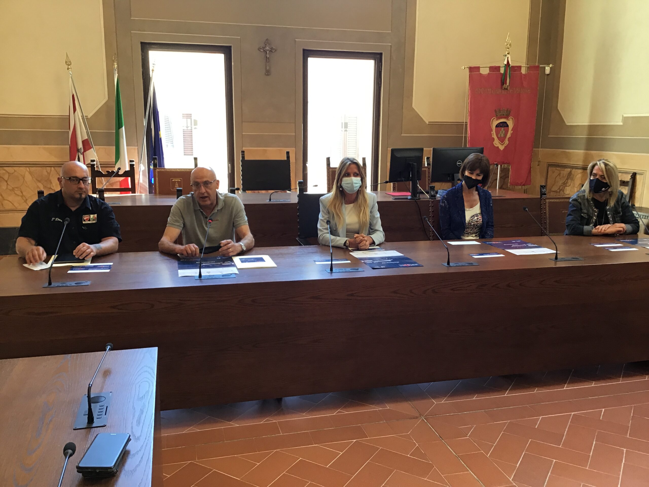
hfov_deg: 58.4
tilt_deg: -10.3
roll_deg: +0.9
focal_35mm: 31
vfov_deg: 45.4
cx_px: 324
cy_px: 244
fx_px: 581
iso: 64
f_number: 2.4
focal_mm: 3.3
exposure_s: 1/33
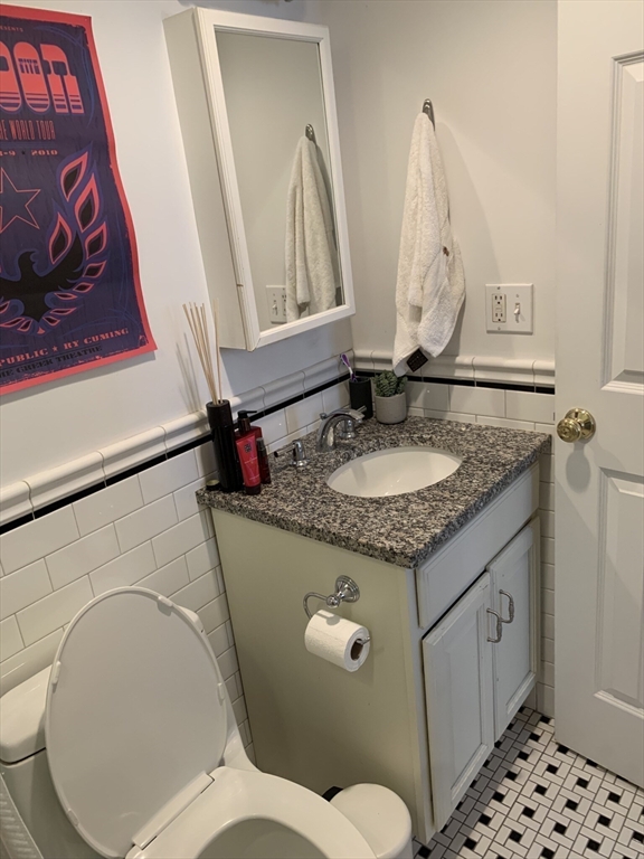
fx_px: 645
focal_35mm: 26
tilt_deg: -18.3
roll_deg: +6.8
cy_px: 430
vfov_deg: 67.3
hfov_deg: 53.1
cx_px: 322
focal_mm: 4.25
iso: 125
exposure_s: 1/60
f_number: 1.8
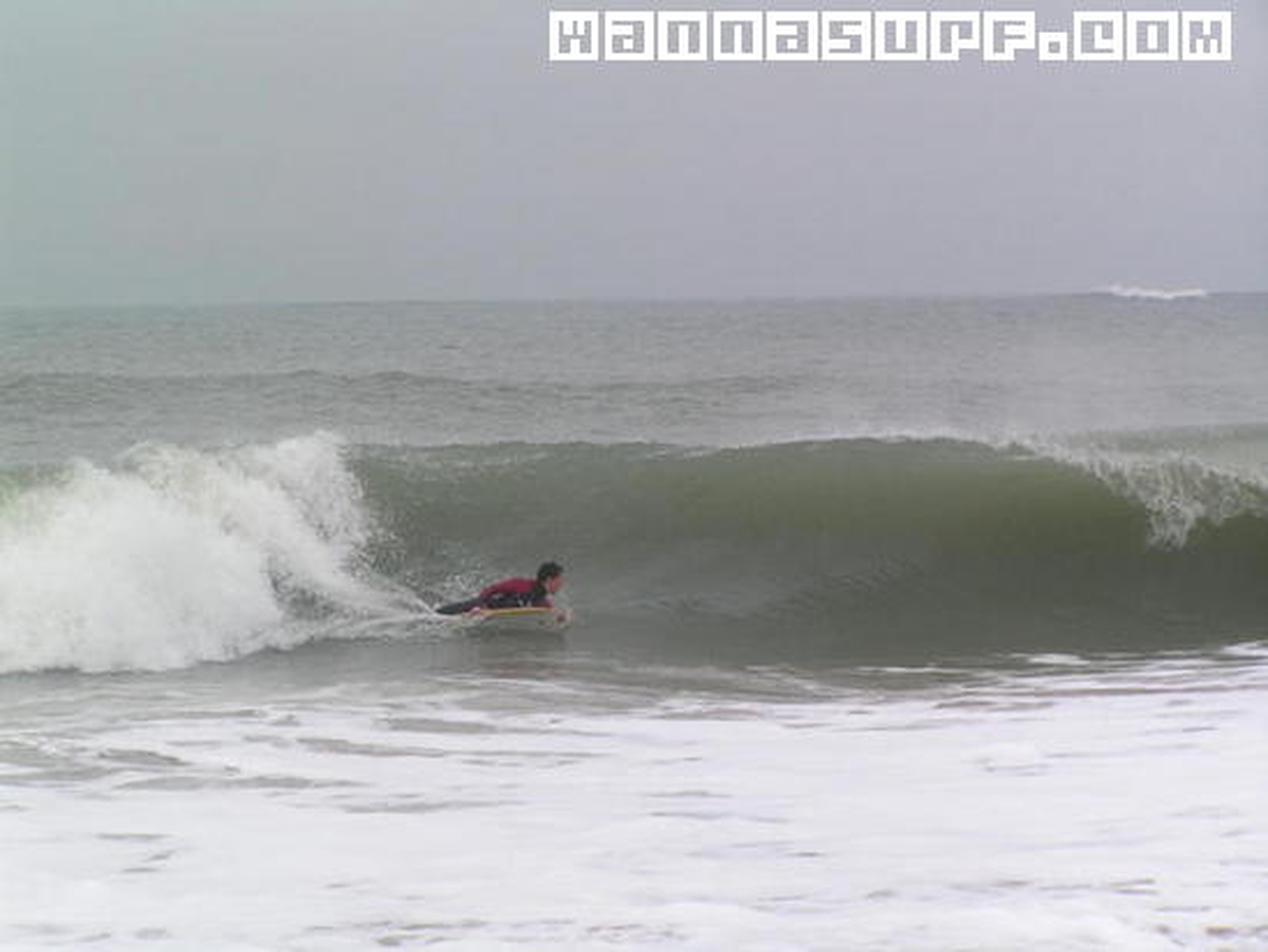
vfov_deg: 8.8
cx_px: 634
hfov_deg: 11.8
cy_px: 476
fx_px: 6155
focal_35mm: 168
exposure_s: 1/250
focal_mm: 27.9
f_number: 5.6
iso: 50
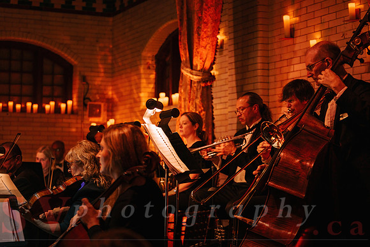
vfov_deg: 19.5
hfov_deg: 28.8
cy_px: 124
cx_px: 185
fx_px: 720
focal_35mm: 70
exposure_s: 1/160
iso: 1000
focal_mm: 70
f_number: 2.8
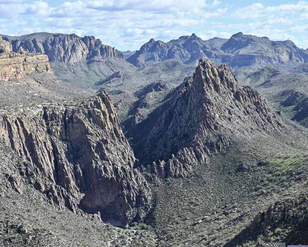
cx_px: 148
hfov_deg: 30.0
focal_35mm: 63
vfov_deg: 24.2
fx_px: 574
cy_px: 125
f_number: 5.6
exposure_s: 1/500
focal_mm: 55
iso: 100
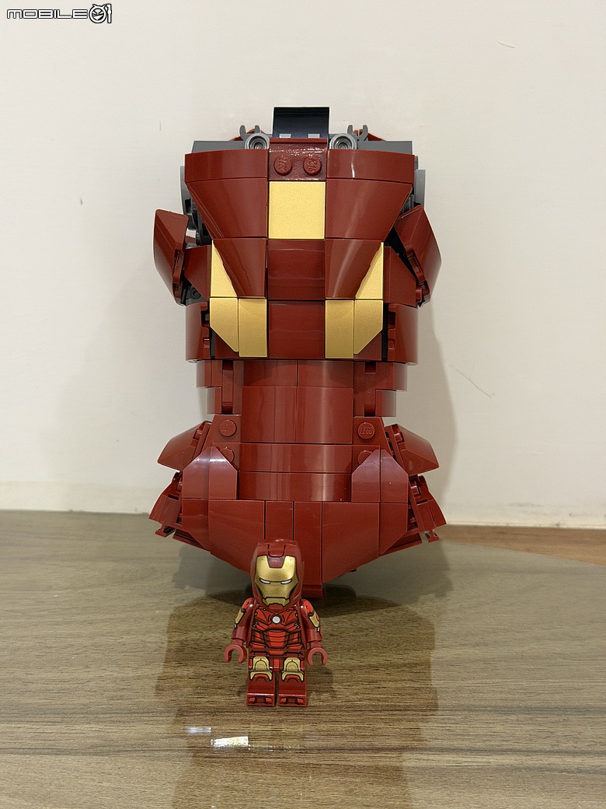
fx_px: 1120
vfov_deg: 39.7
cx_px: 303
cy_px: 404
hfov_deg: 30.3
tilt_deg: -17.1
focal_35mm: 48
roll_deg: -0.4
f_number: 1.78
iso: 320
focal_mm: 6.76
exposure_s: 1/40
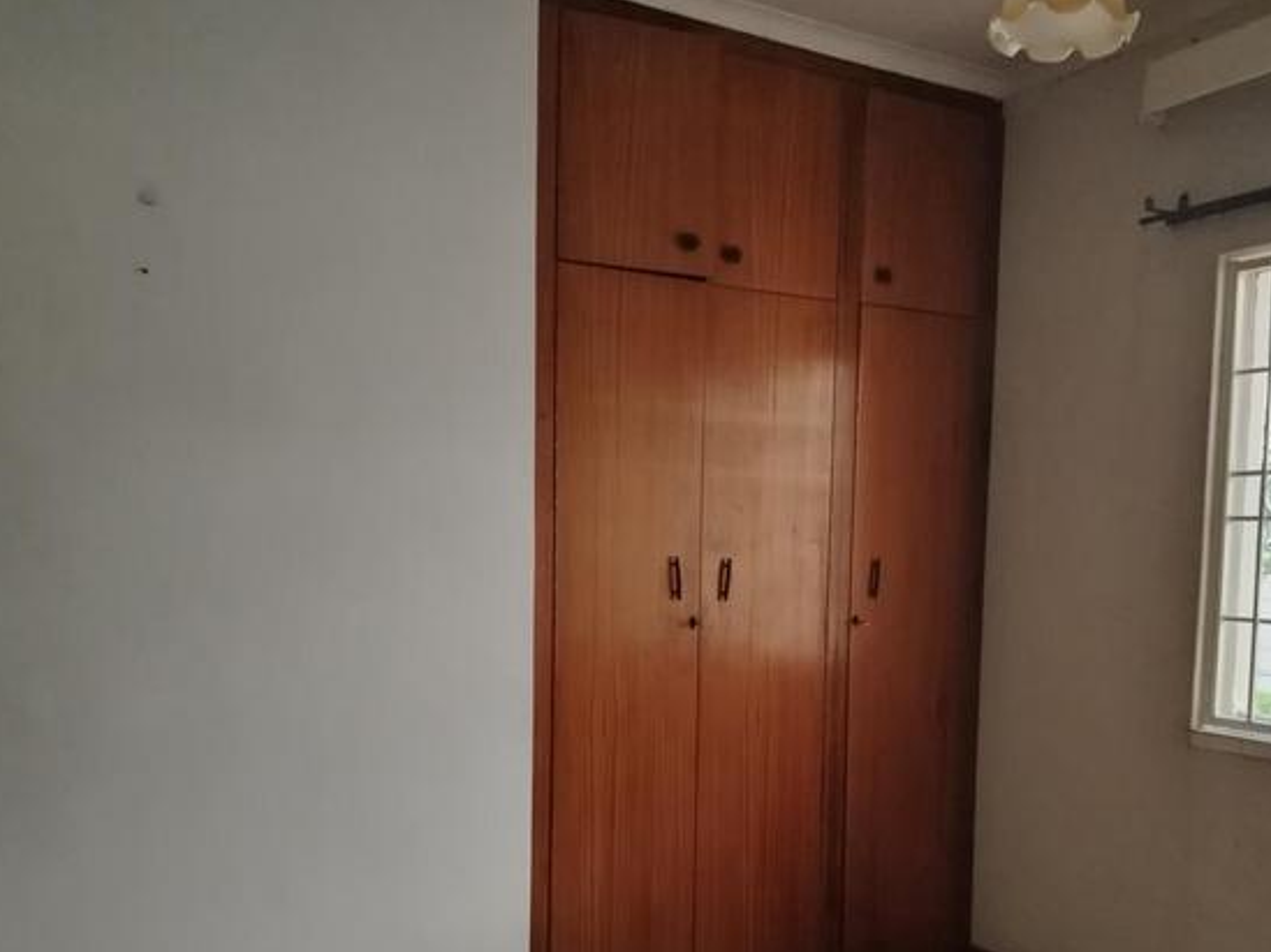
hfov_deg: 52.6
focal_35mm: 35
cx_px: 688
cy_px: 653
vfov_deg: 40.0
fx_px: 1284
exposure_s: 1/50
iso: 2313
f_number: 1.75
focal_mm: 5.25
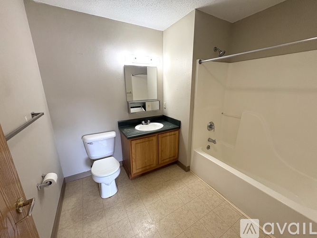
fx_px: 128
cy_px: 119
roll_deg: +0.5
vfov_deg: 85.7
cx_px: 158
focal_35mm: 14
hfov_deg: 102.1
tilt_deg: -13.8
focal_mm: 2.22
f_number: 2.2
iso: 250
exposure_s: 1/120
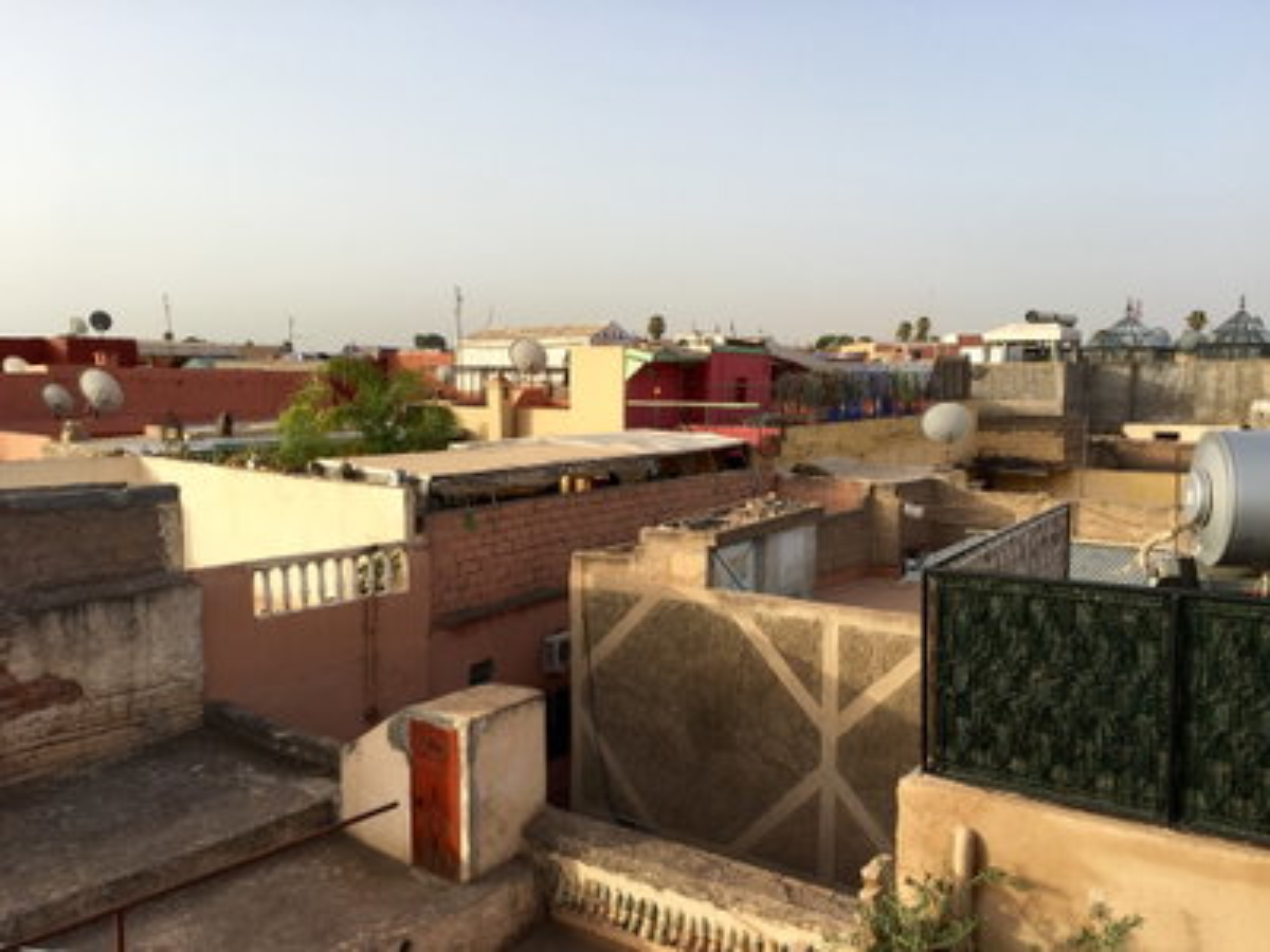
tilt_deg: -5.8
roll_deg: -0.1
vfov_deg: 48.2
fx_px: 1064
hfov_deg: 61.7
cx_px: 635
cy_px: 476
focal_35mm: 29
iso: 25
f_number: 2.2
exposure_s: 1/938
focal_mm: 4.15
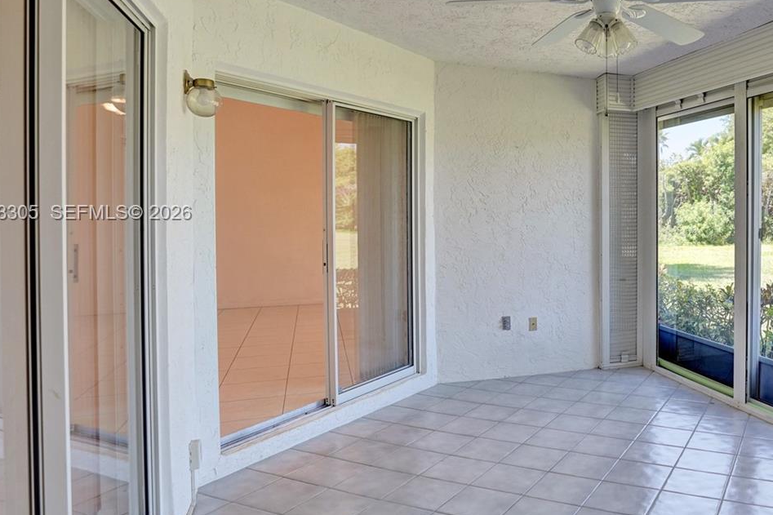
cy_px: 214
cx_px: 590
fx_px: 580
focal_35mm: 27
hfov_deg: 63.0
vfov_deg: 47.7
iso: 800
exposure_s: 1/400
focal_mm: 16
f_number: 2.8
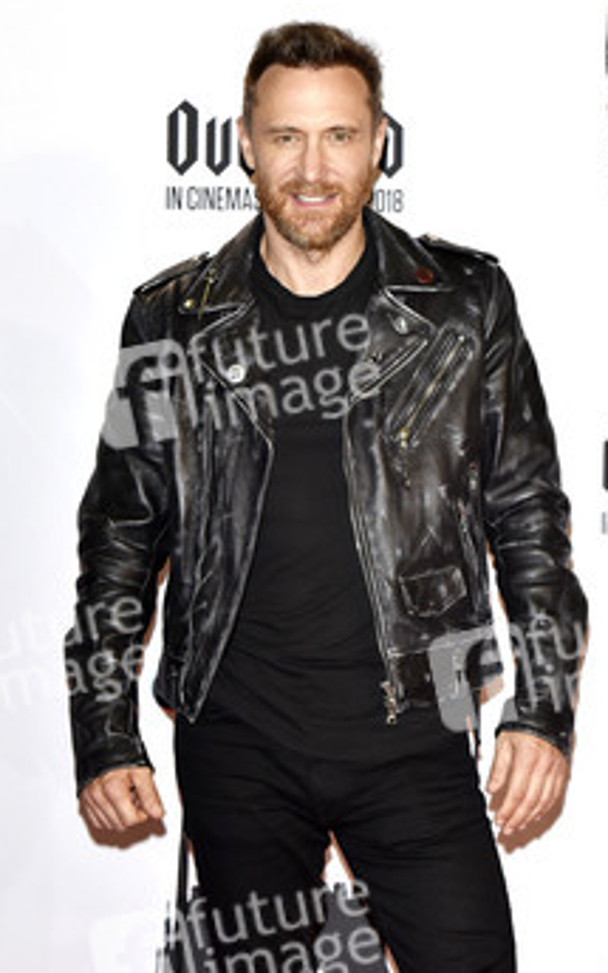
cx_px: 317
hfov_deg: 9.2
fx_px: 3765
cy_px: 523
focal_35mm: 142
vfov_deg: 14.7
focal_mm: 120
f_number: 5
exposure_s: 1/250
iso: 2000
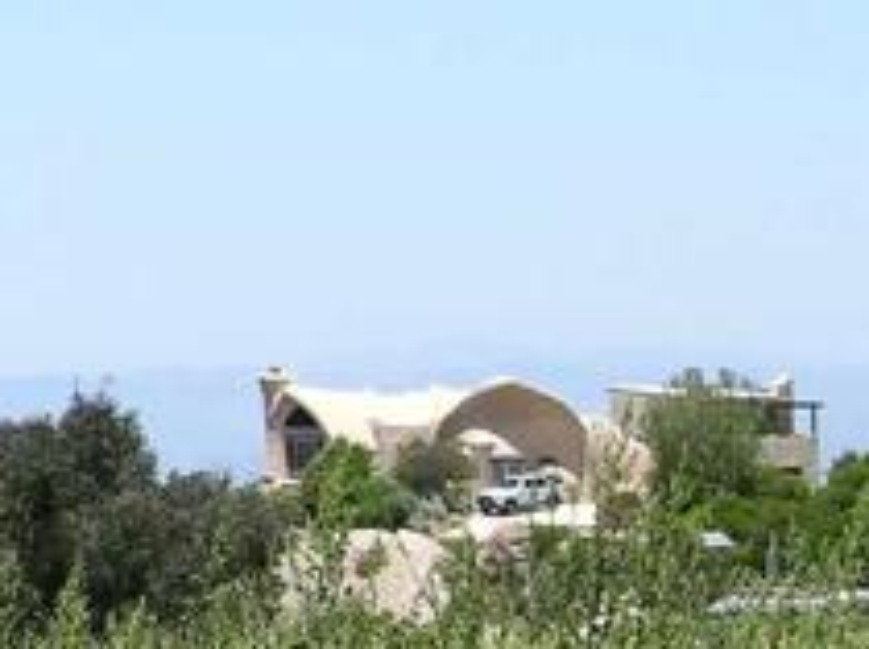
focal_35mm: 171
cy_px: 430
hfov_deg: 11.2
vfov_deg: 8.7
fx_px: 4288
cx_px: -364
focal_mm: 8.9
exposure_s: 1/166
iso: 50
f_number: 8
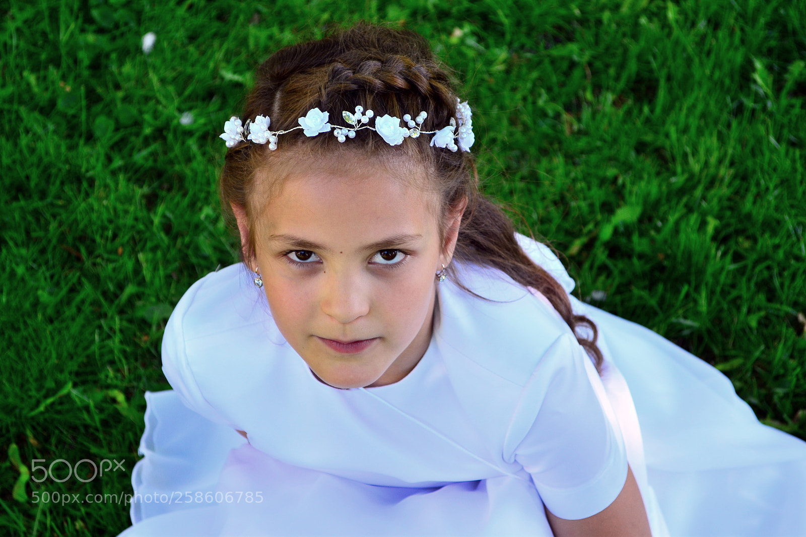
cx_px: 403
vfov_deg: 16.5
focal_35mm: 82
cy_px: 268
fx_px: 1847
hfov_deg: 24.6
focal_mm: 55
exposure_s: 1/100
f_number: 5.6
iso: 200
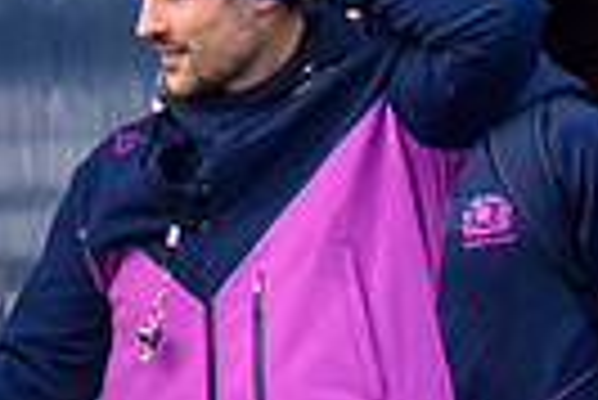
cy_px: 295
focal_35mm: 4803
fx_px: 79869
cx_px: 1129
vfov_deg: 0.3
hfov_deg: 0.4
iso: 3200
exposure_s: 1/1600
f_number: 5.6
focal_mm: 784
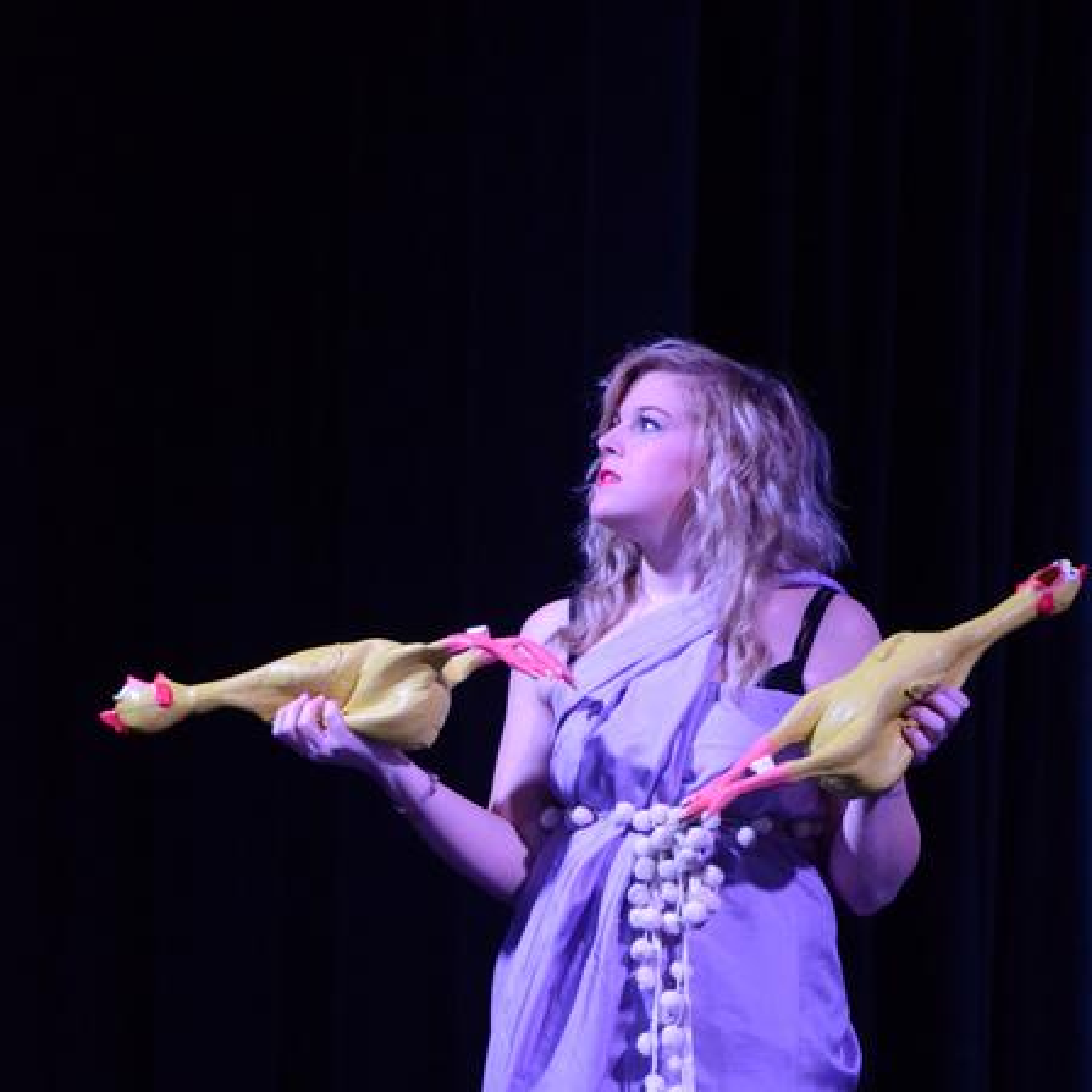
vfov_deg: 15.5
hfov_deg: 15.6
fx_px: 3997
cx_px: 547
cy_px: 807
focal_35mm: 112
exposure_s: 1/80
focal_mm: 58
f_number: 5.6
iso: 3200
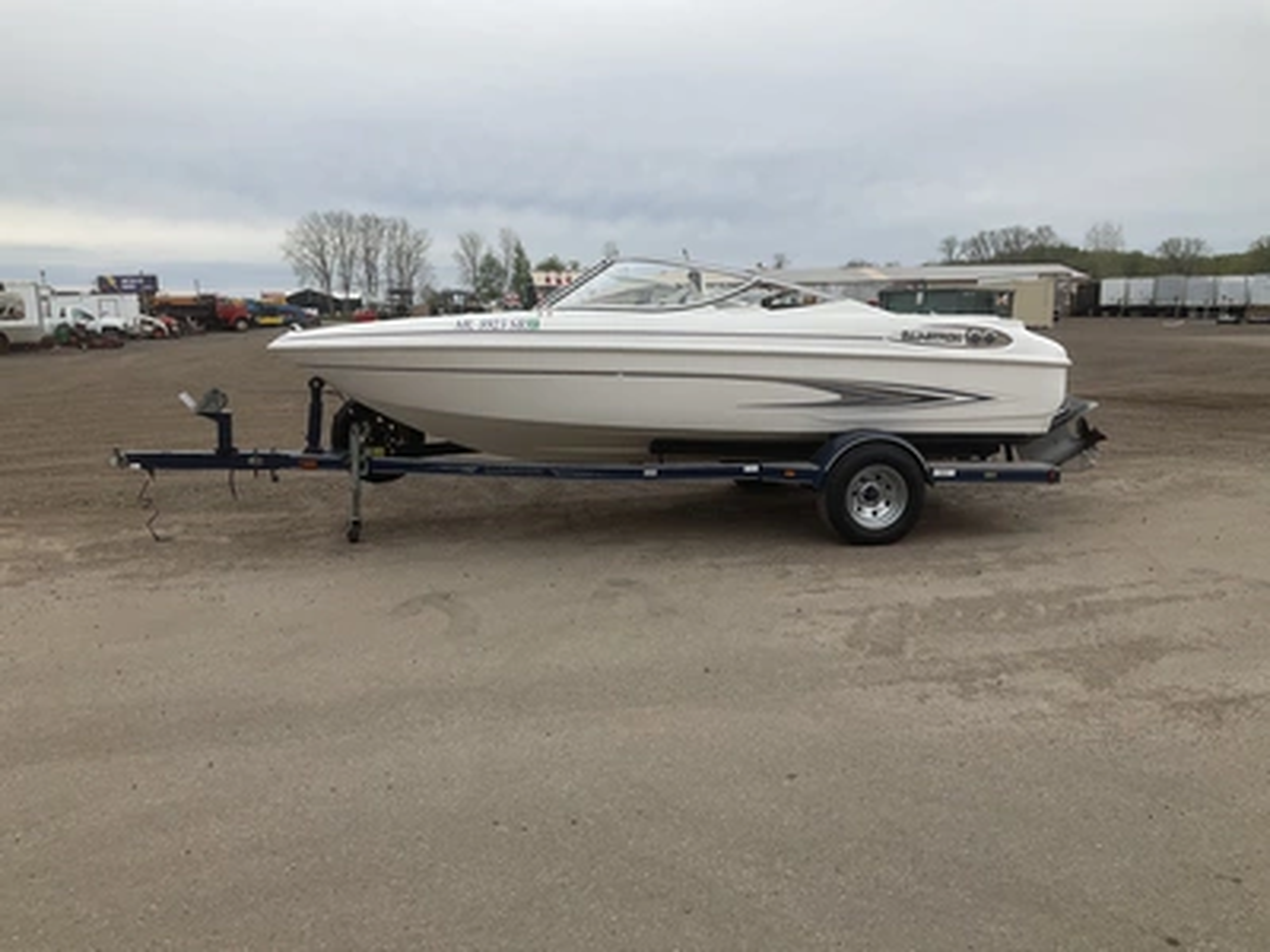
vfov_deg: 48.2
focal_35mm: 29
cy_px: 476
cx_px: 635
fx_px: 1064
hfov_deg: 61.7
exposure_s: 1/1912
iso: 25
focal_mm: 3
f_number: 1.8
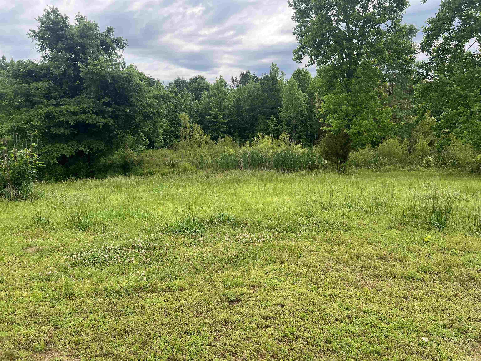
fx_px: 361
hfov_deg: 67.3
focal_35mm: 26
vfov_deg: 53.1
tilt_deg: -7.7
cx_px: 240
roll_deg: -0.2
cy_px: 180
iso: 50
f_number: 1.5
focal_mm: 5.7
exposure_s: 1/902
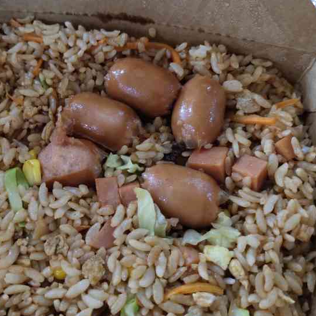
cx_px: 135
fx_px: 454
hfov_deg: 38.3
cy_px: 128
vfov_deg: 38.2
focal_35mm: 44
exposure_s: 1/33
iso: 459
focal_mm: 4.27
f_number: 1.8
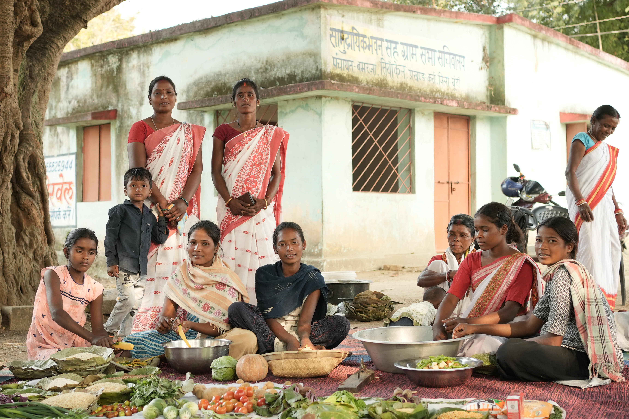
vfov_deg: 26.0
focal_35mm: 52
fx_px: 908
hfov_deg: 38.2
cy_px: 210
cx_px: 314
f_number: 3.2
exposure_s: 1/160
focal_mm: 35
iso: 500
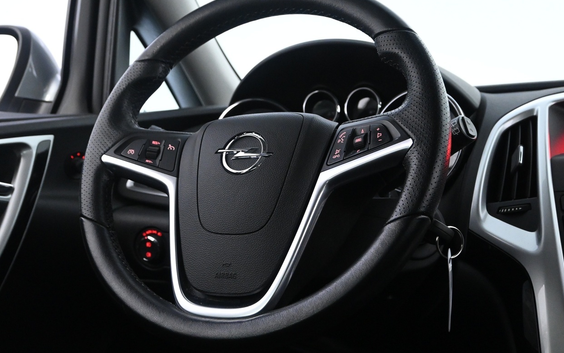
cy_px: 170
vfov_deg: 29.2
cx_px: 259
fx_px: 676
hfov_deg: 45.2
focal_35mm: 44
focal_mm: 22
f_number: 4
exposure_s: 1/40
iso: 3200
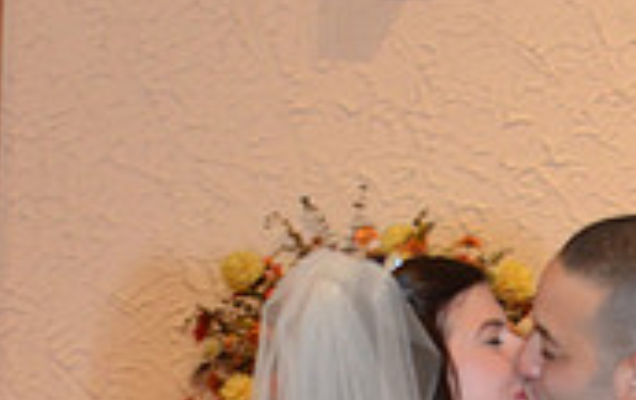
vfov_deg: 3.6
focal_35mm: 360
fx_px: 6248
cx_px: 584
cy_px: 733
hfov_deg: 5.8
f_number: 5.6
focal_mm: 70
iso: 2000
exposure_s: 1/80
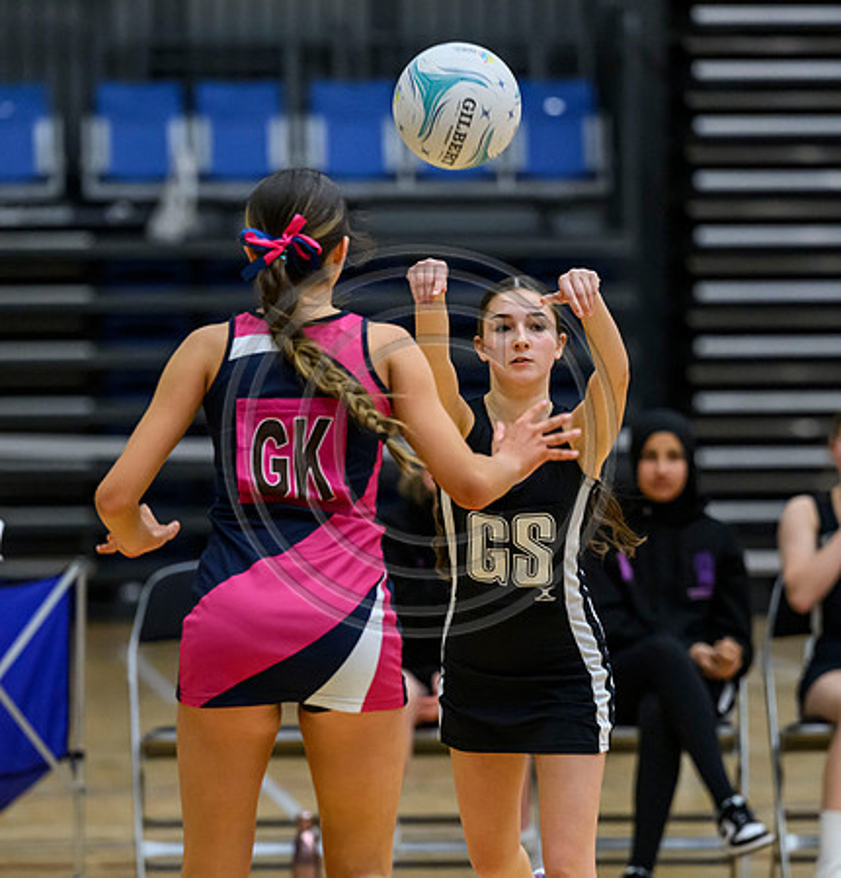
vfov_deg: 5.9
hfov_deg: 5.7
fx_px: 8503
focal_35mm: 303
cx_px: 491
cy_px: 479
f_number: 3.5
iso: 6400
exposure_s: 1/1000
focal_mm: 200
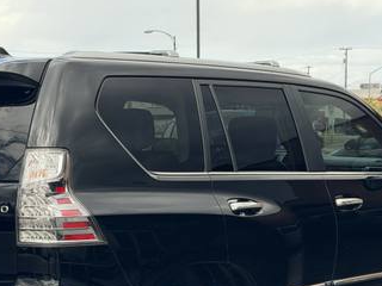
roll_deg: +0.7
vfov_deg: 15.3
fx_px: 1059
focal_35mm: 96
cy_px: 225
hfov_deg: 20.4
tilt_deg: -7.3
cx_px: 142
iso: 100
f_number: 1.78
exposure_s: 1/987
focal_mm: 6.76
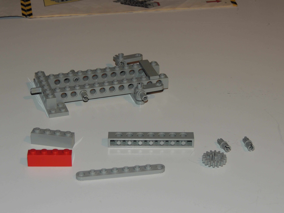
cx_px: 142
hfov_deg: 18.7
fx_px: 861
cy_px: 106
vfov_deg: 14.1
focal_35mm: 105
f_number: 4.2
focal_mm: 18.7
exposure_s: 1/60
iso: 200
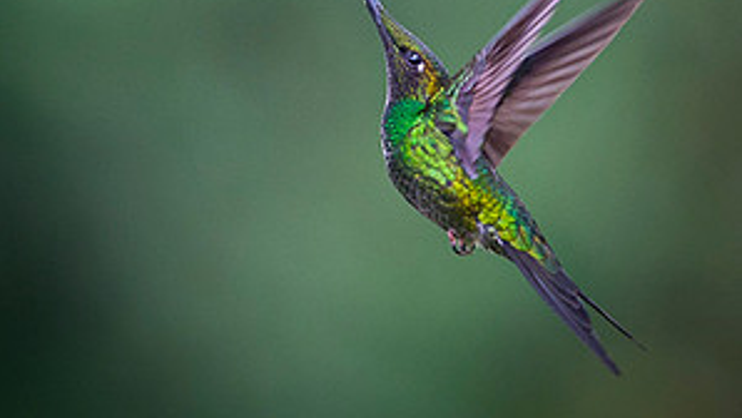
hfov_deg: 1.6
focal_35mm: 1324
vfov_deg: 0.9
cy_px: -30
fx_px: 26064
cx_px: 299
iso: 1600
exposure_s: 1/1600
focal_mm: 500
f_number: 4
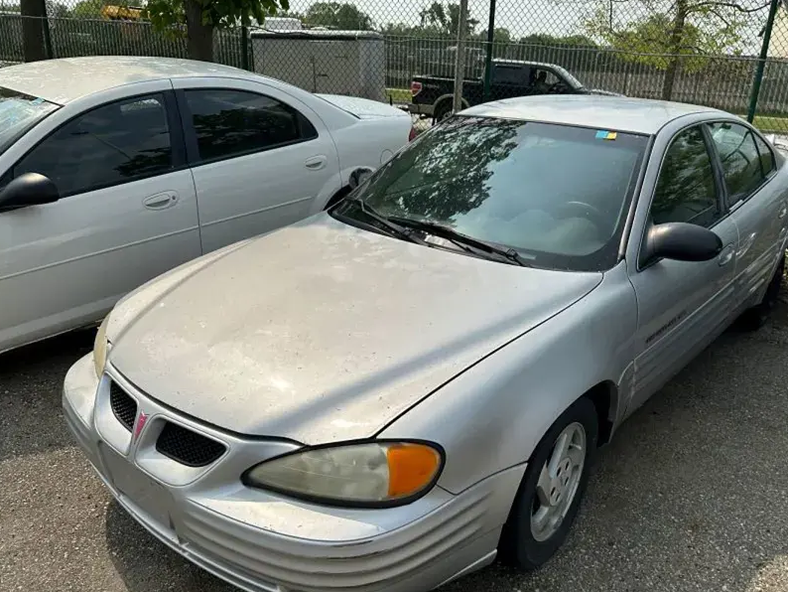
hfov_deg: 61.4
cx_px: 450
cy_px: 336
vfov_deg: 48.1
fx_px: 660
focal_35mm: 29
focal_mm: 6.86
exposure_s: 1/9709
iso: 80
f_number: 1.78
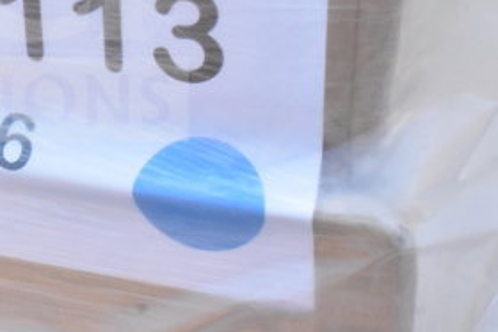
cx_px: -12
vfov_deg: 12.2
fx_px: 1536
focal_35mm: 111
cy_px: 1
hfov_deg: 17.9
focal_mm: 34
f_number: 18
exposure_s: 1/1250
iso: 6400
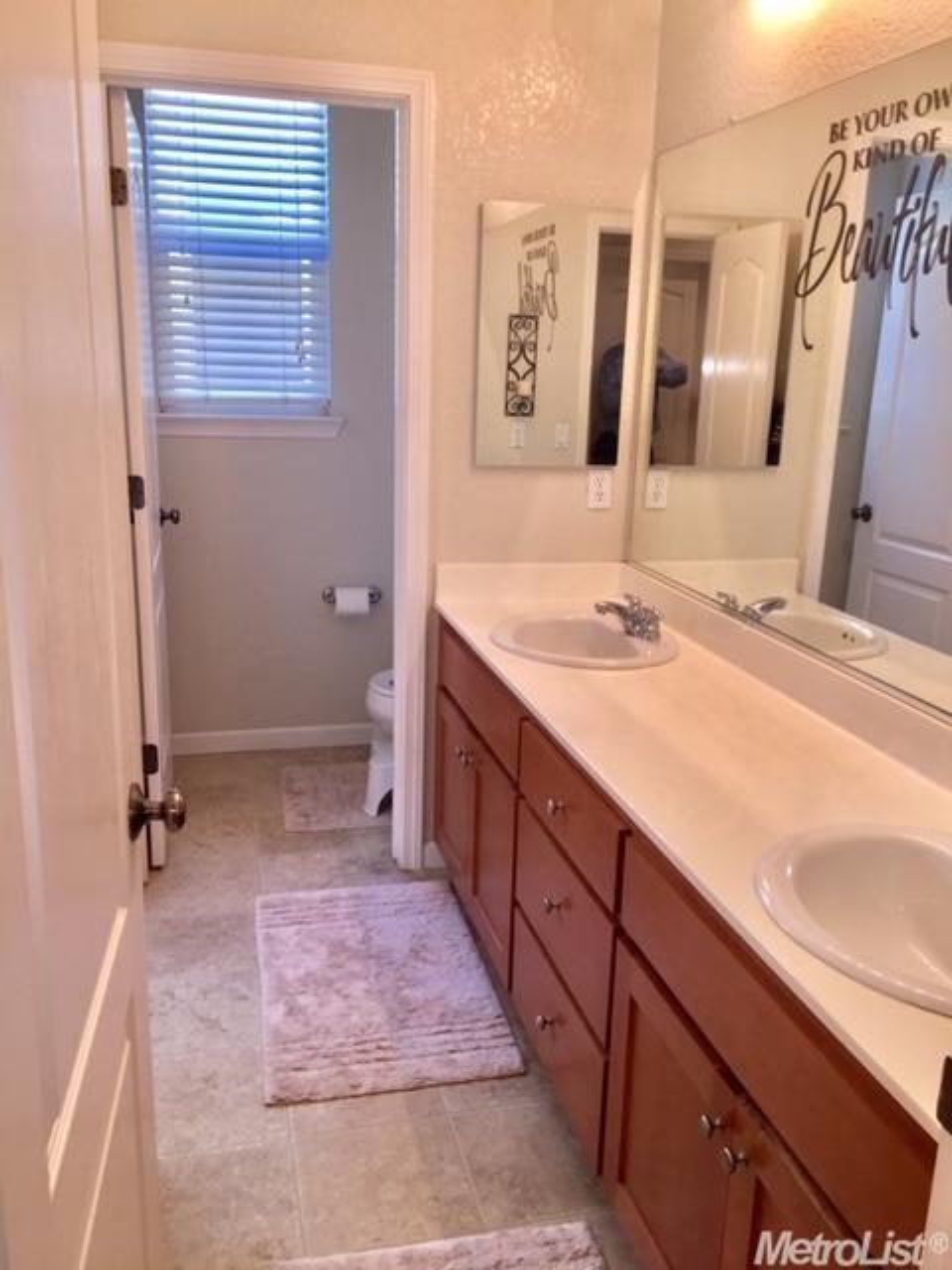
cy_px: 635
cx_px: 476
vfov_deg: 61.7
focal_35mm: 29
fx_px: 1063
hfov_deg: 48.2
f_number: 2.2
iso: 32
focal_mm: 4.15
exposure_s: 1/36
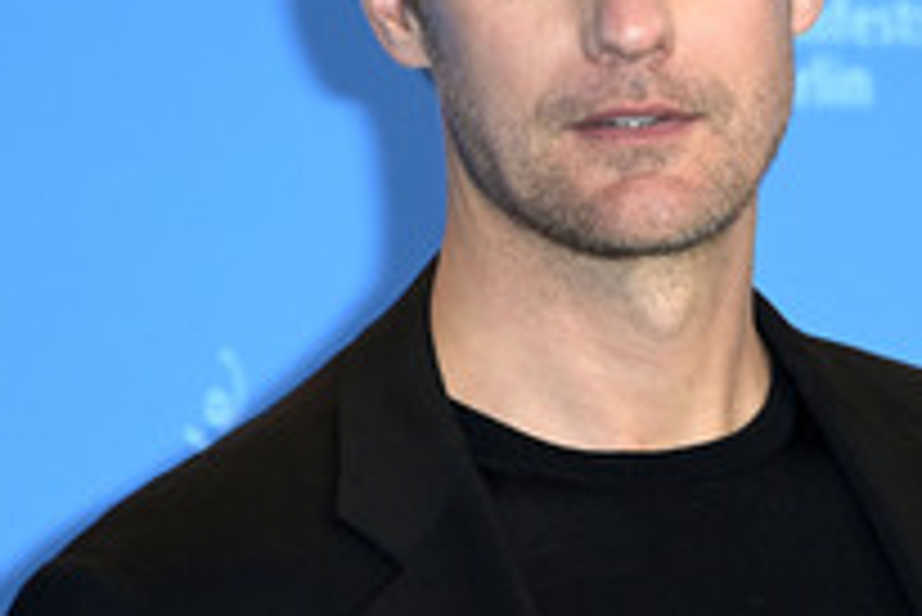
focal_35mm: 396
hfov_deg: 5.2
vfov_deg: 3.5
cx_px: 627
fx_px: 10149
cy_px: 180
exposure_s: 1/250
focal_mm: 180
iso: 1000
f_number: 5.6
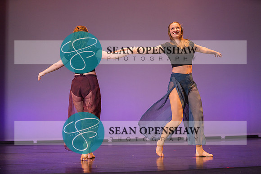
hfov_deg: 28.8
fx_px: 508
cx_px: 130
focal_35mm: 70
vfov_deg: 19.5
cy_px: 87
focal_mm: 70
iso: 500
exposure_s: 1/500
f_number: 2.8
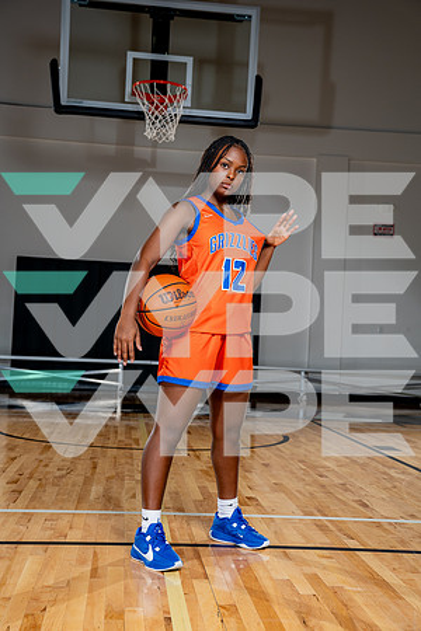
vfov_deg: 41.1
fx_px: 842
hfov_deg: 28.1
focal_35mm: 48
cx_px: 210
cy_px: 316
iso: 200
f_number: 5.6
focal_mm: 48
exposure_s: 1/250
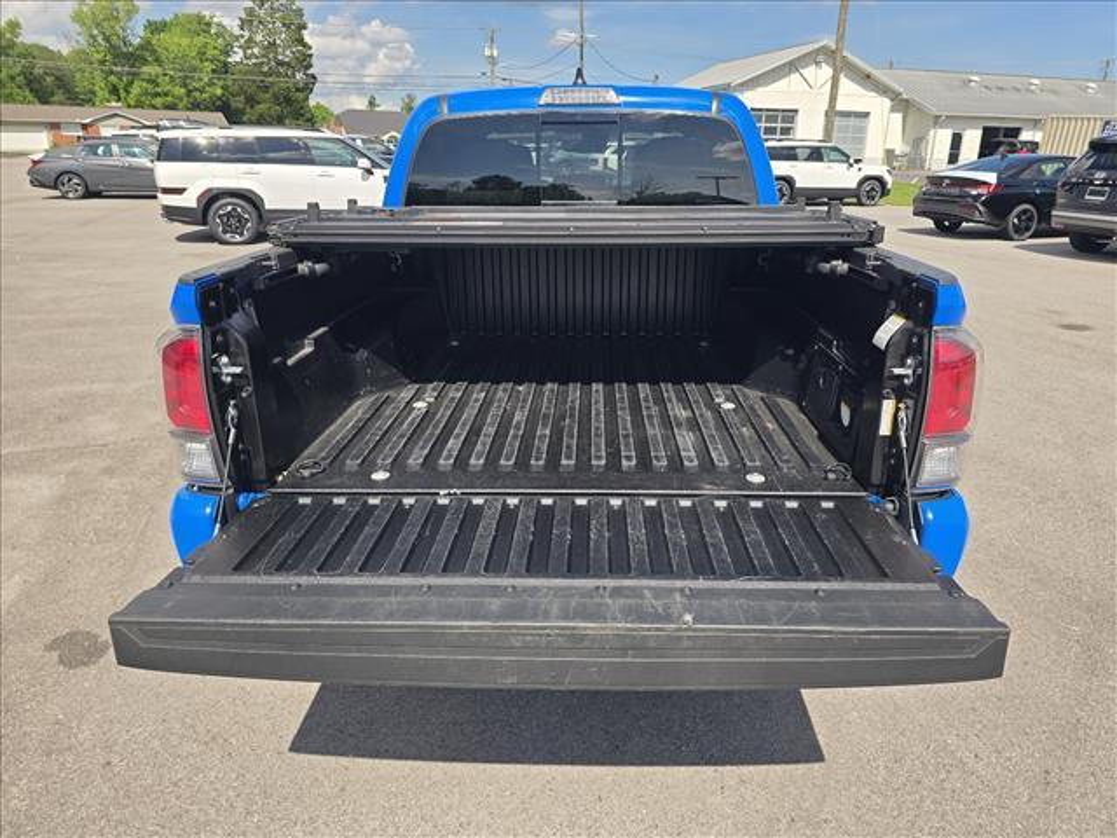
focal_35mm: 23
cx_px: 558
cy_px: 419
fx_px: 742
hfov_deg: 73.9
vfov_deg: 58.9
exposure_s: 1/588
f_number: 1.7
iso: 12
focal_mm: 6.3
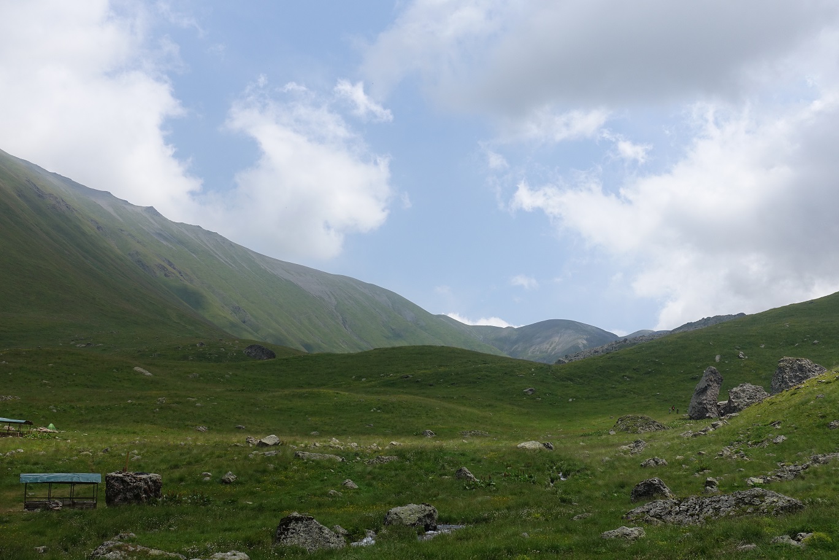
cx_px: 420
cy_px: 280
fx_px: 886
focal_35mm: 38
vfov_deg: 35.1
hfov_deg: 50.7
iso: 125
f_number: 5.6
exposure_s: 1/800
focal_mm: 13.92
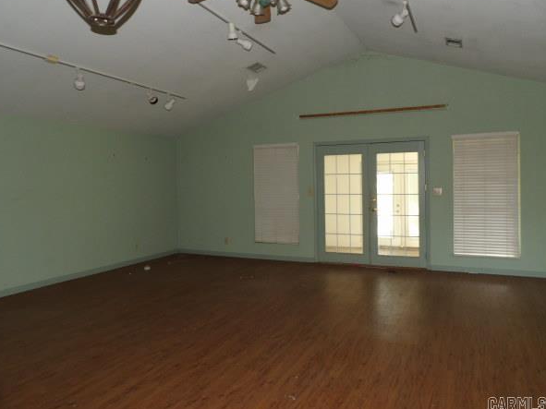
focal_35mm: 26
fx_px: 410
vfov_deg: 53.0
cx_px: 285
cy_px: 193
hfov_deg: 67.3
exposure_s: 1/32
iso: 208
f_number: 3.2
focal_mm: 4.3
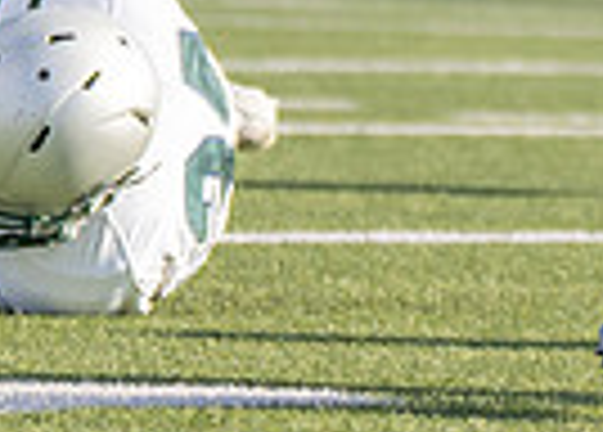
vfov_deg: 1.7
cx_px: 1288
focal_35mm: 848
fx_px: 14537
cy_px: -323
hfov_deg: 2.4
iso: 100
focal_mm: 99
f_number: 2.8
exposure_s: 1/2000
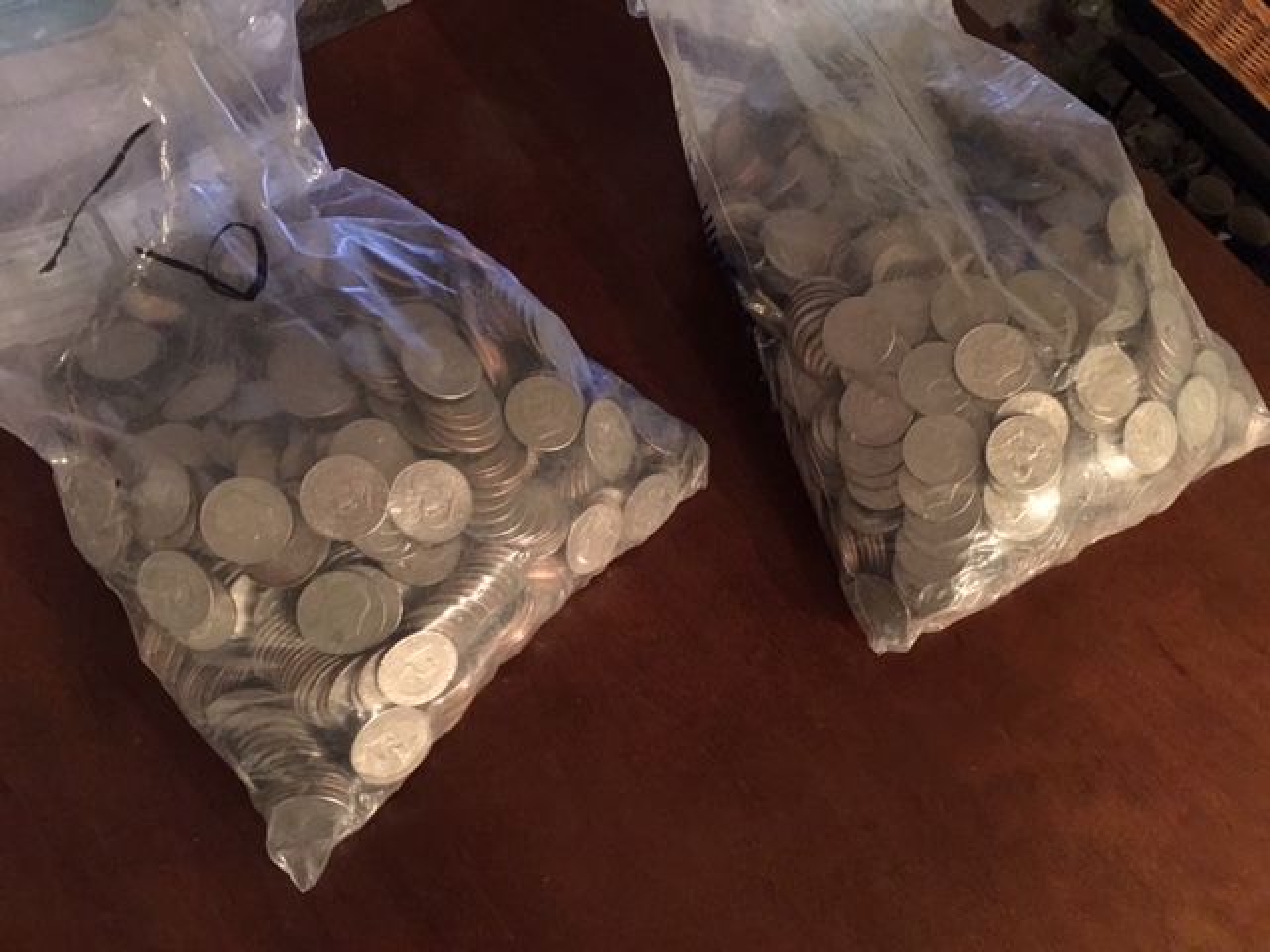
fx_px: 1064
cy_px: 476
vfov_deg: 48.2
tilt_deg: -65.2
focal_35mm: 29
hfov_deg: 61.7
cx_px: 635
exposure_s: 1/4
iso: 160
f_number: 2.2
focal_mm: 4.15
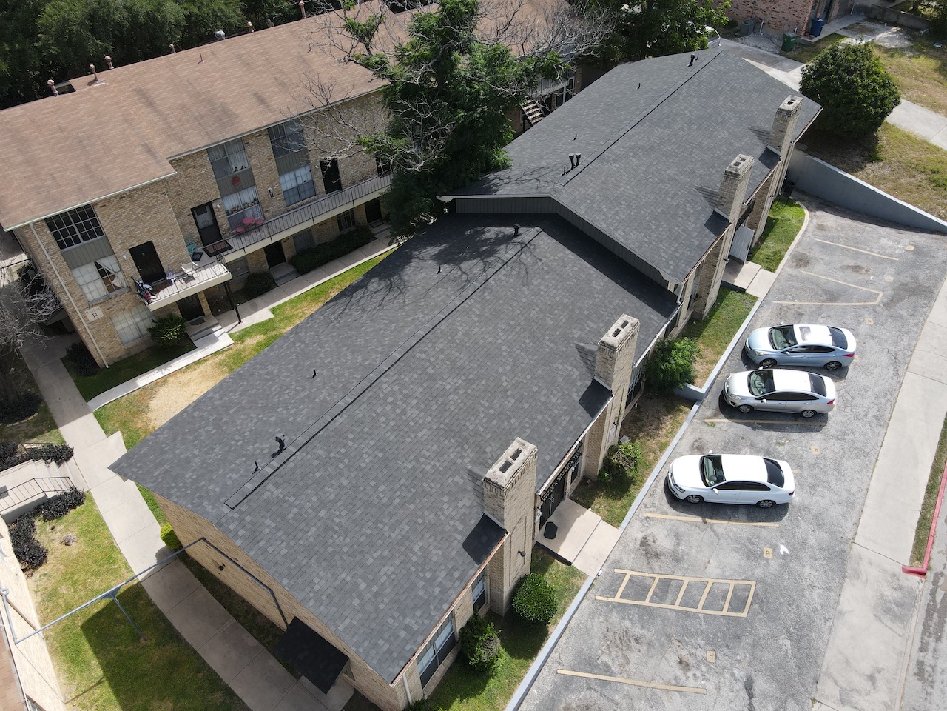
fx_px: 657
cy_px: 356
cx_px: 474
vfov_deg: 56.8
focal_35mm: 24
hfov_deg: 71.6
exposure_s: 1/400
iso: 100
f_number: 2.8
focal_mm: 4.5
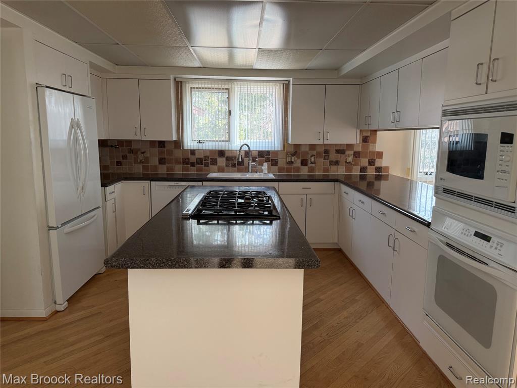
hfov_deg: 71.6
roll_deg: +0.3
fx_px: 358
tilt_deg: -7.9
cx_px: 258
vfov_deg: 56.8
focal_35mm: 24
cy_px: 194
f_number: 1.78
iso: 160
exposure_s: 1/127
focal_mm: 6.76
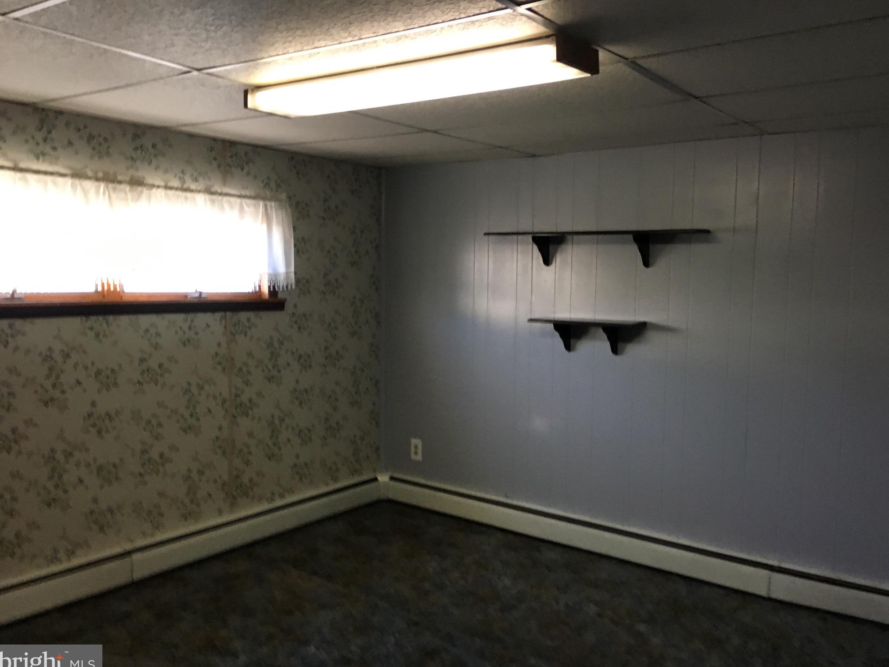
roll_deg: +0.0
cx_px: 450
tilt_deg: -5.1
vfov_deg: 46.8
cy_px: 336
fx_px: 770
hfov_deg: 60.0
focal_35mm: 30
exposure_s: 1/30
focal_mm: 4.15
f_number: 2.2
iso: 160
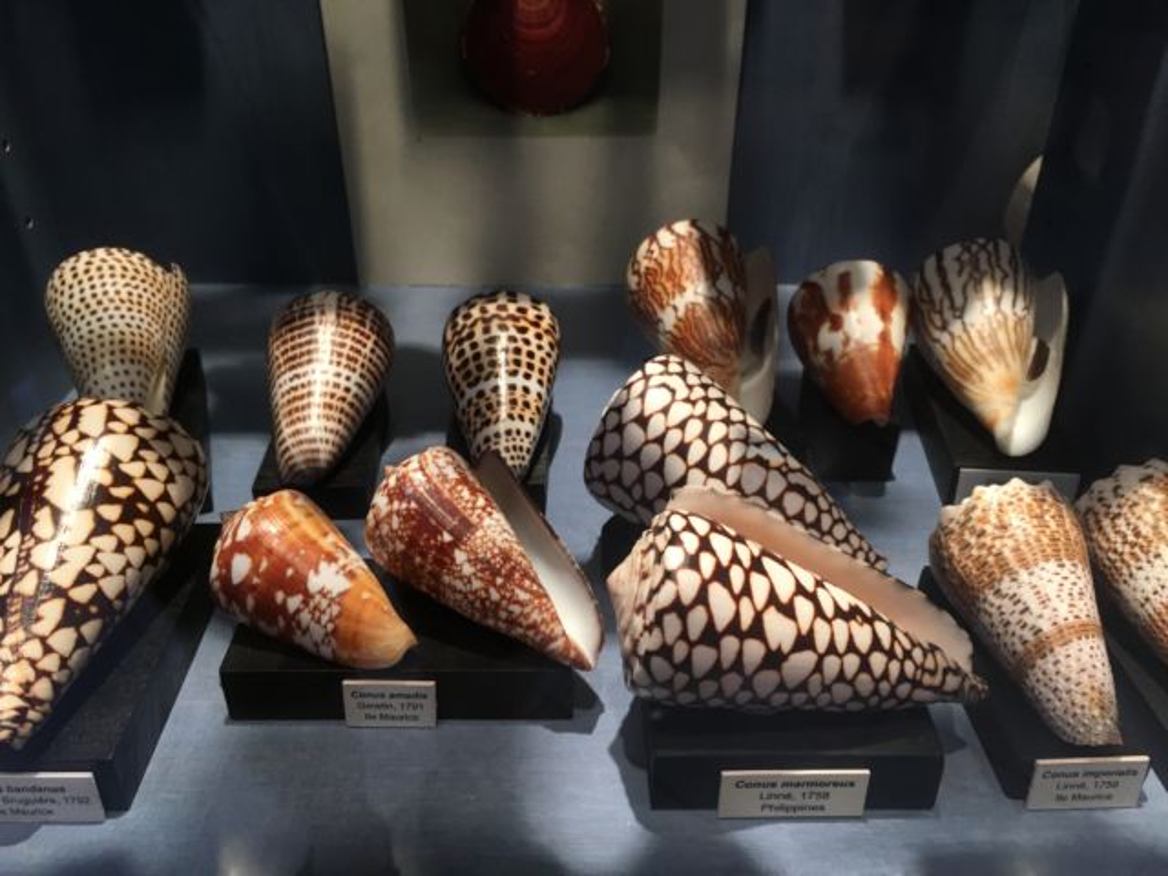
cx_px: 584
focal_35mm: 29
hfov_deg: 61.7
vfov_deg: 48.2
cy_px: 438
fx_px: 979
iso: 50
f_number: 2.2
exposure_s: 1/33
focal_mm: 4.15
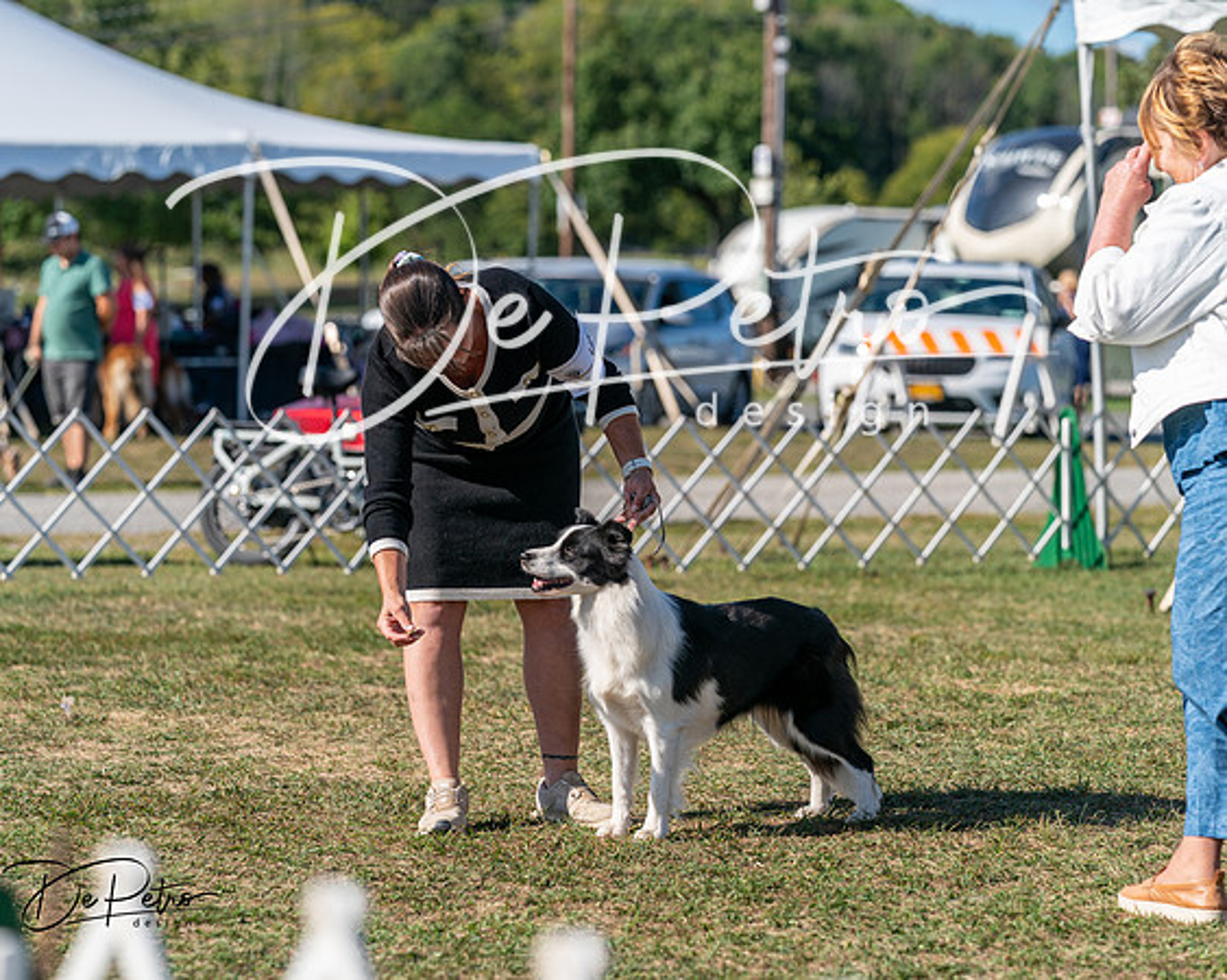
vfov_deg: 10.8
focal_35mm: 143
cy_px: 490
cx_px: 614
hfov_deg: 13.5
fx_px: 5192
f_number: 4.5
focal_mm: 127
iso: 125
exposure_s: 1/1250
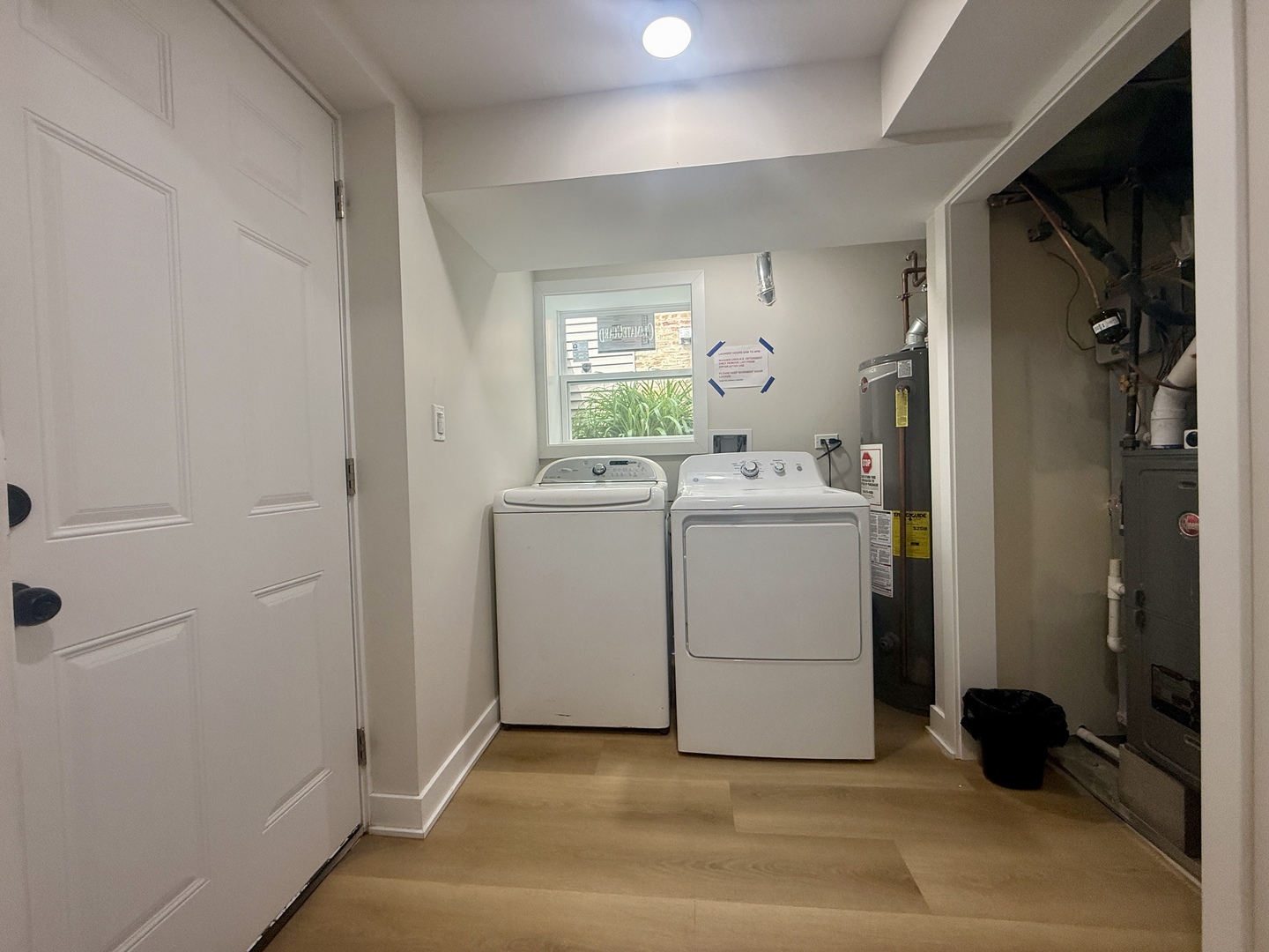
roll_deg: +1.3
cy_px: 476
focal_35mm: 14
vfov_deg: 85.7
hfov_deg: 102.1
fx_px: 513
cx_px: 634
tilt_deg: -2.0
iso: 125
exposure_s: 1/120
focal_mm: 2.22
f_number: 2.2
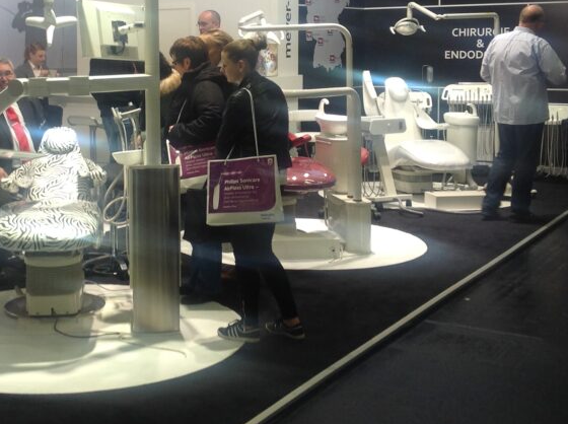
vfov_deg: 22.7
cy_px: 107
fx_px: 1048
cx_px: 162
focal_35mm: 64
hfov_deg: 30.0
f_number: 2.4
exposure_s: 1/40
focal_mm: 4.28
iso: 50
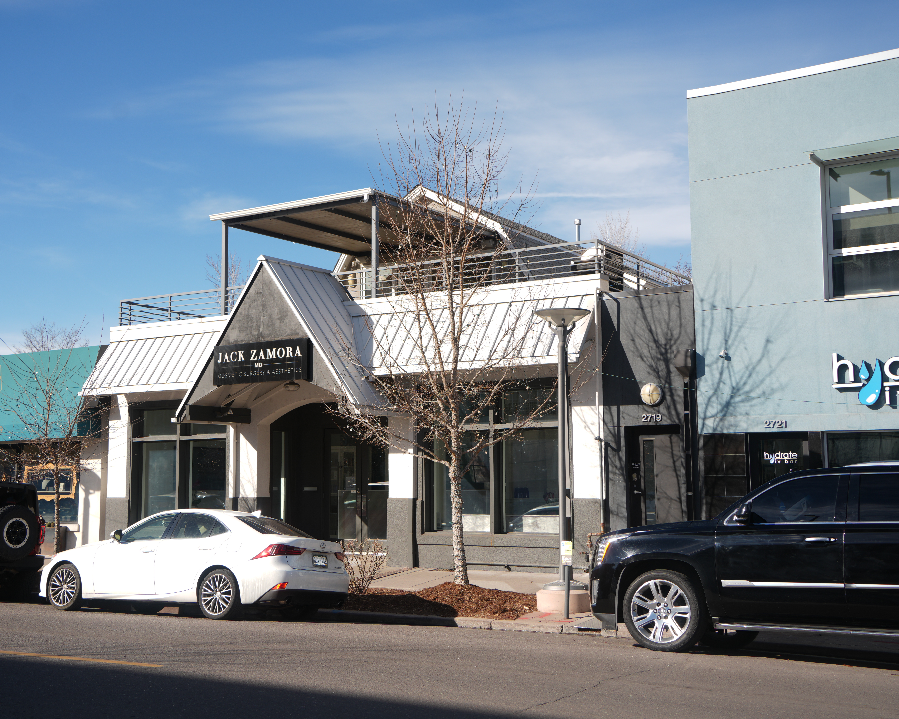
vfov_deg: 34.2
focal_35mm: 44
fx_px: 1171
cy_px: 359
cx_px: 384
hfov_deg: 41.9
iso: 50
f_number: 5.6
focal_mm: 39
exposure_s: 1/250
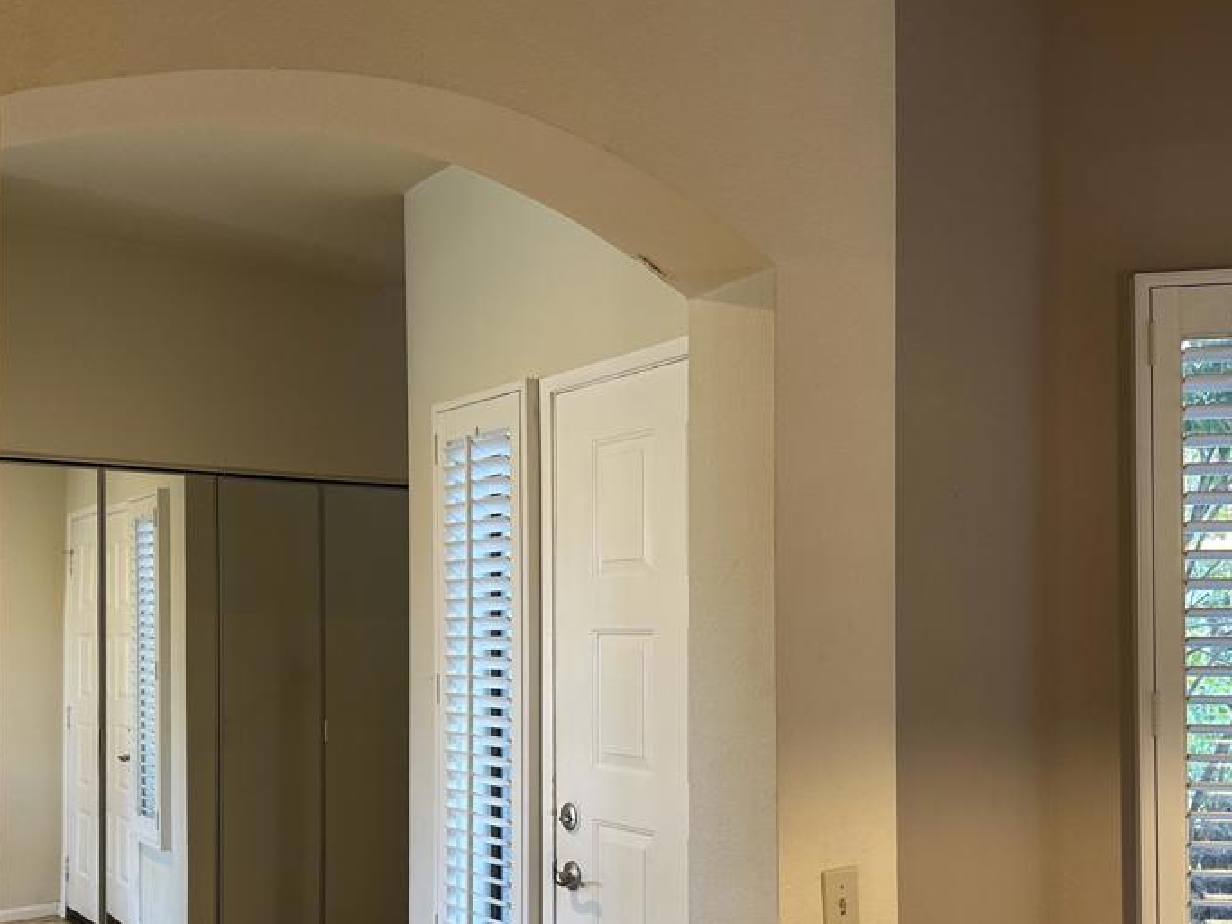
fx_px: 1281
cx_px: 631
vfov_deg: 39.2
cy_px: 614
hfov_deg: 51.4
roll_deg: +0.5
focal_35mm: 36
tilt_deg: +0.1
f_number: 1.78
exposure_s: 1/60
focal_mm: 6.86
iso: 200
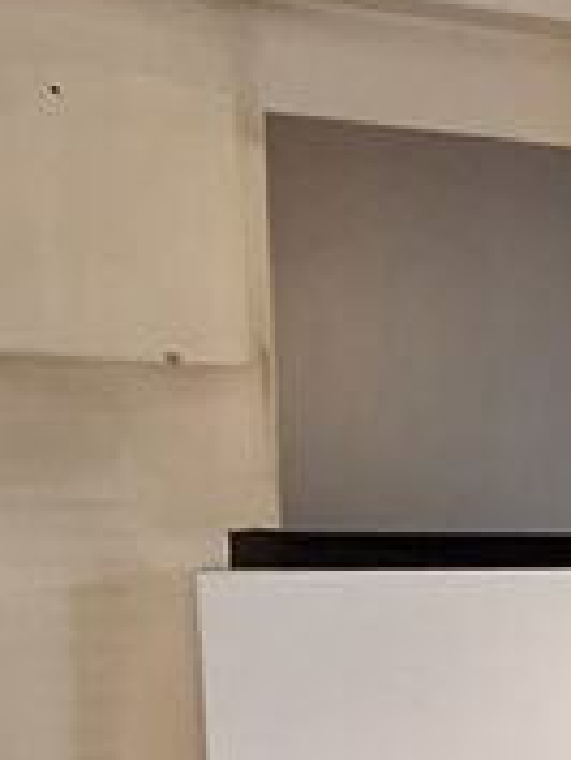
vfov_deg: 25.4
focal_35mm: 75
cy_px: 631
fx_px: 1648
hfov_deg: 13.3
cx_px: 1443
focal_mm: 1.74
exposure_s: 1/25
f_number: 2.2
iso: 200
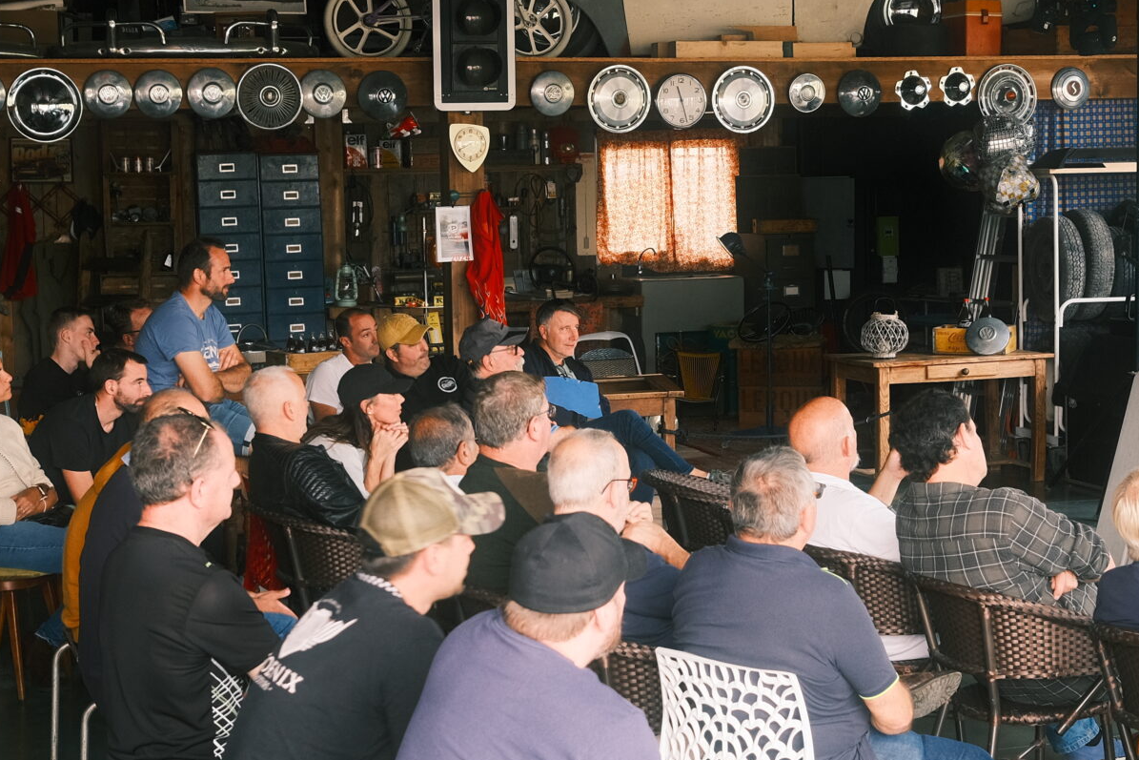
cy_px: 429
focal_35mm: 75
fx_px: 2373
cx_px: 642
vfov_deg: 18.2
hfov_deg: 27.0
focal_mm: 23
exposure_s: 1/20
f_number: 4
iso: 640
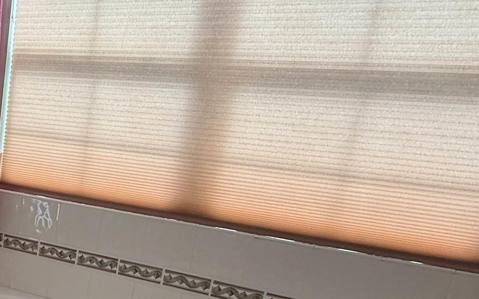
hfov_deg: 37.3
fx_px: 548
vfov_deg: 30.0
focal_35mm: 42
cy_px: 228
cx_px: -79
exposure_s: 1/157
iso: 64
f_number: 2.2
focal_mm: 2.22
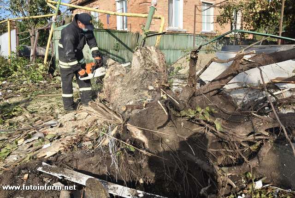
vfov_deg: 41.8
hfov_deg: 59.4
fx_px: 258
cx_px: 148
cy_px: 99
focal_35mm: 32
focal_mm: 21
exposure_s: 1/320
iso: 200
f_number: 9
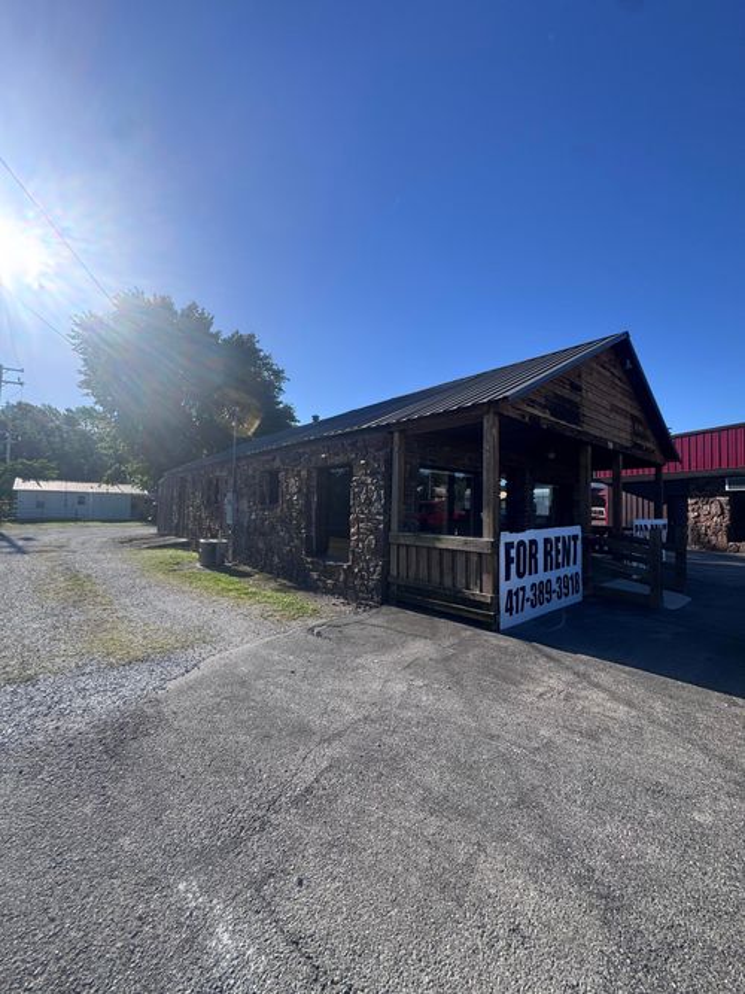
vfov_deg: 102.1
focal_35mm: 14
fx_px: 402
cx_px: 372
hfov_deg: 85.7
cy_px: 497
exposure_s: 1/1370
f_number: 2.2
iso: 50
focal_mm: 2.22
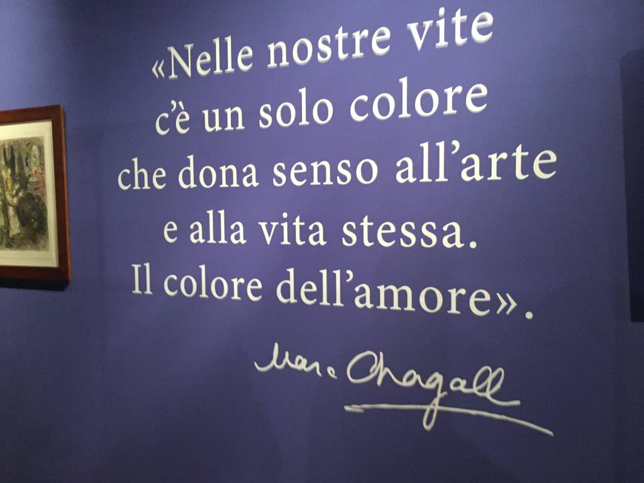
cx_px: 322
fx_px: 540
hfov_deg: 61.7
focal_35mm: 29
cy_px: 242
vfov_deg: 48.2
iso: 250
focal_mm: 4.15
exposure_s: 1/17
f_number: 2.2
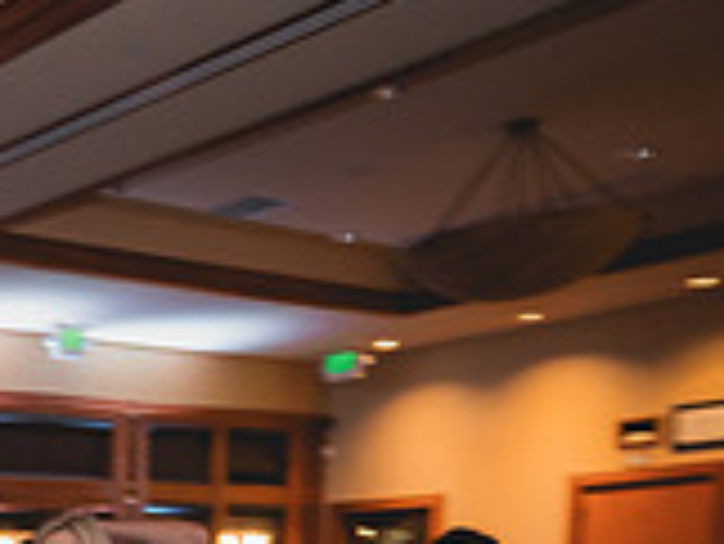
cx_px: -481
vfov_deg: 21.9
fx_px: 1235
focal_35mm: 59
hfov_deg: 23.0
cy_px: 744
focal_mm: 17
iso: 2500
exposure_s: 1/50
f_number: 2.8
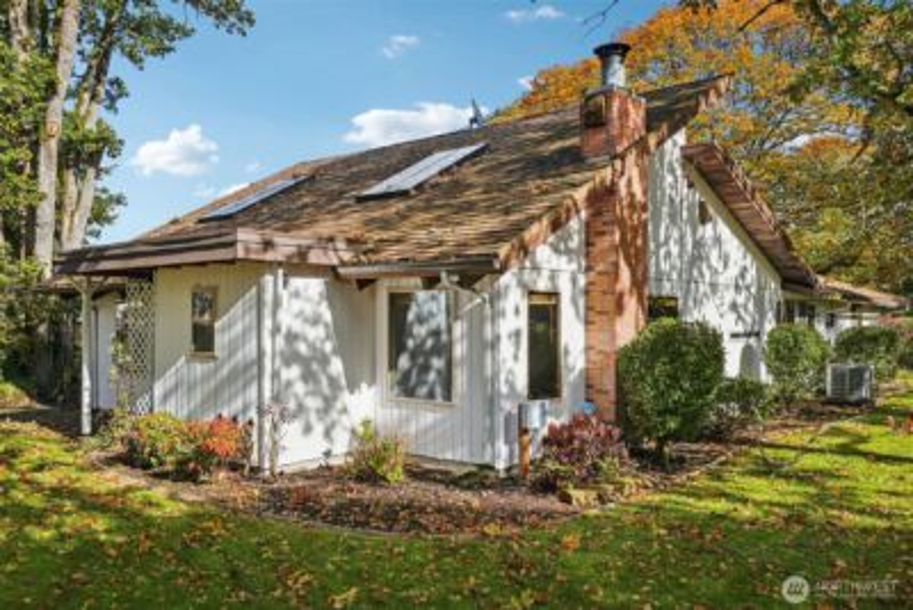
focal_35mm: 28
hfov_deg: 65.5
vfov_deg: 46.4
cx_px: 456
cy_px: 305
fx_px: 710
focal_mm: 28
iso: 100
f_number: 8
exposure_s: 1/200
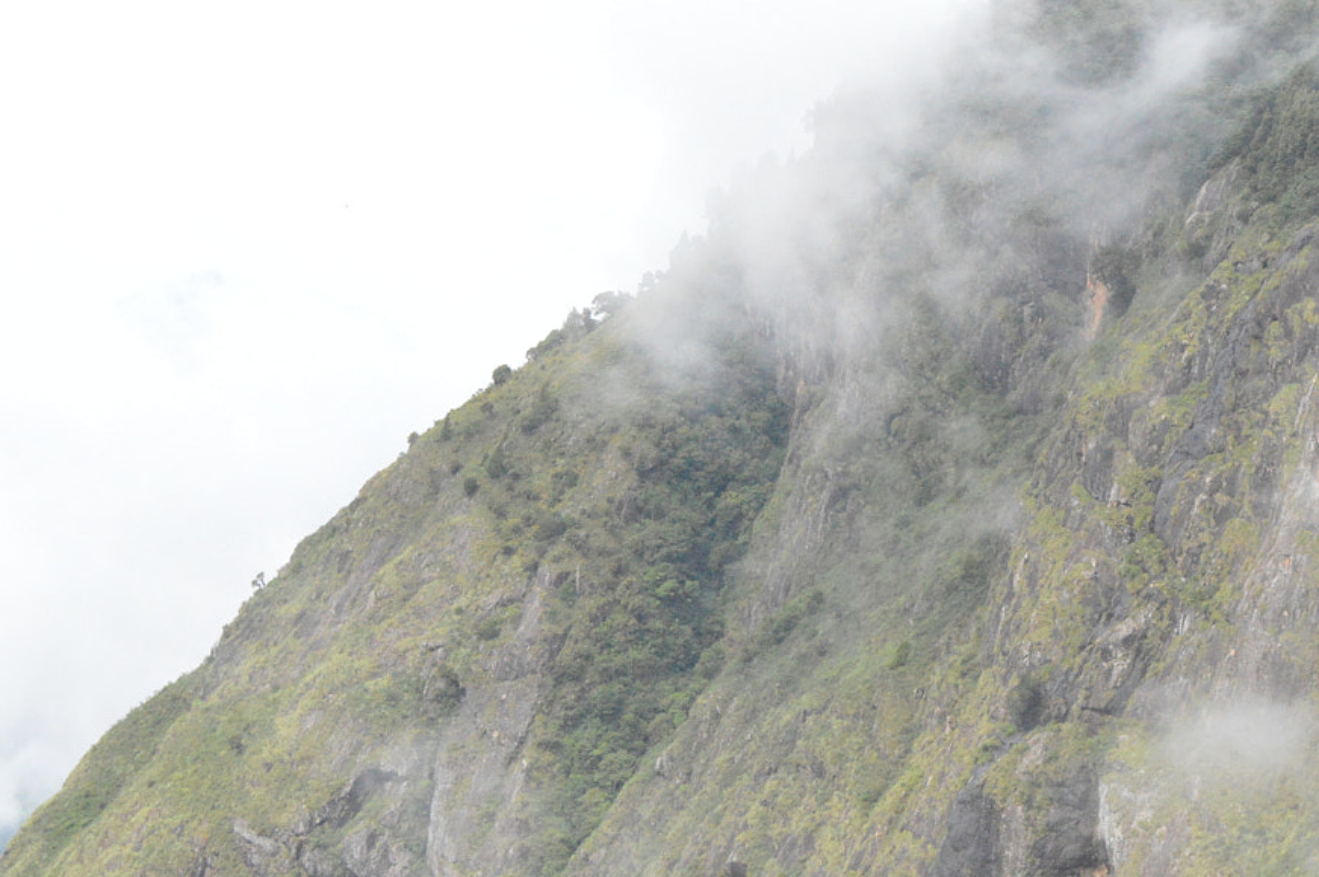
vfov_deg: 11.0
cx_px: 830
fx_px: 4537
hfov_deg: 16.5
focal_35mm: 124
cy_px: 296
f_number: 18
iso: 3200
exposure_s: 1/800
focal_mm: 45
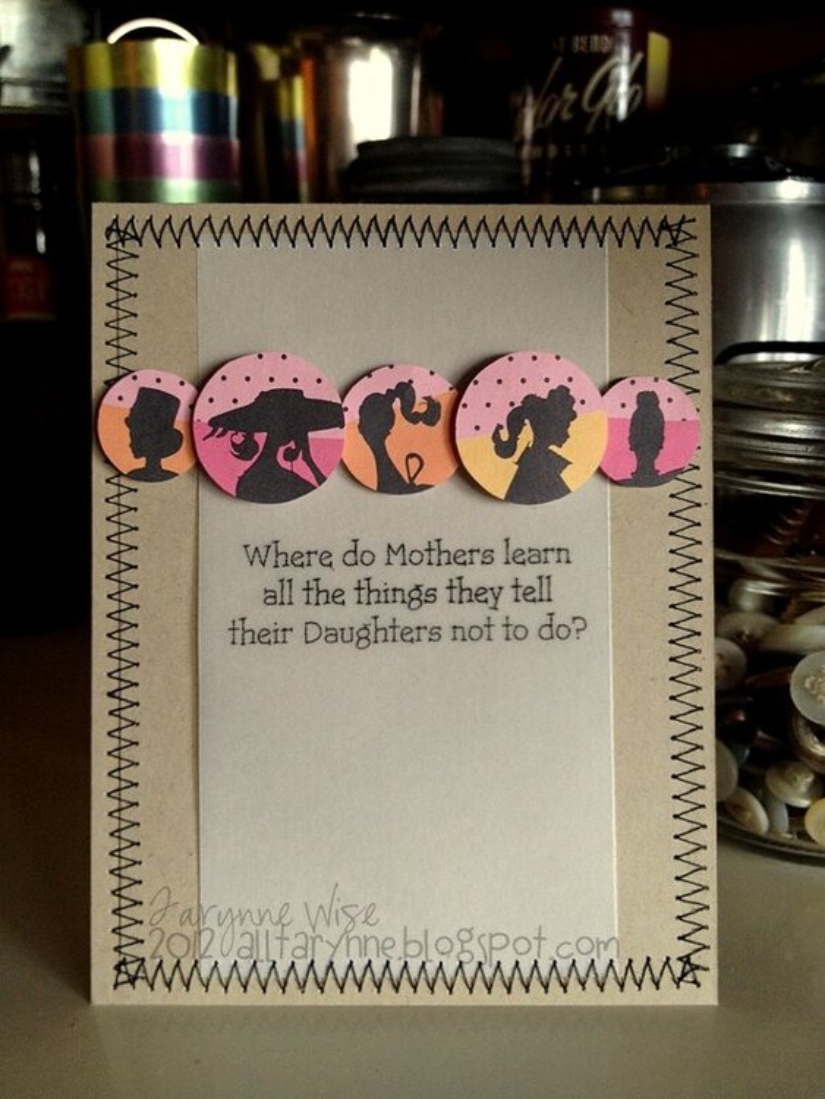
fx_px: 1112
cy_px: 550
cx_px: 412
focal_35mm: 35
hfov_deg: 40.7
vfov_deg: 52.6
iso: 100
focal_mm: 4.28
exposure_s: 1/20
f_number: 2.4
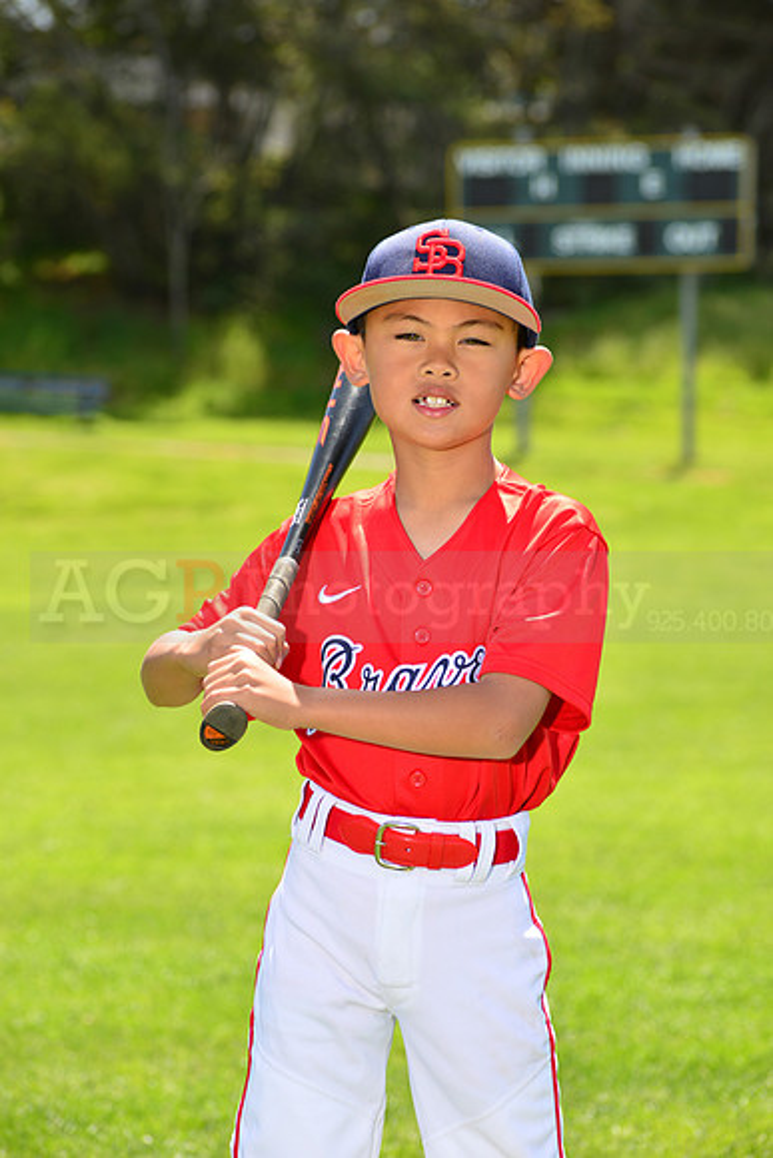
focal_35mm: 145
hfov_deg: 9.5
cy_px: 579
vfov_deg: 14.2
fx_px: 4667
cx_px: 386
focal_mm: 145
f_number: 8
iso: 200
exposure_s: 1/250
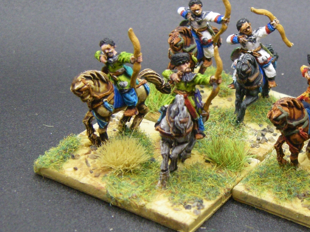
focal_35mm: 108
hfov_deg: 18.0
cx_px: 253
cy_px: 112
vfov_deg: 13.7
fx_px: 967
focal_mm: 10.3
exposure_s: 1/60
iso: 400
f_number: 3.8
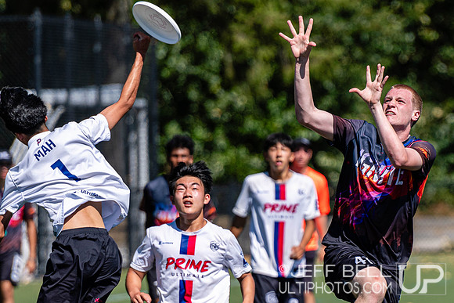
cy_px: 233
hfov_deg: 4.1
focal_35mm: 507
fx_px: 6395
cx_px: 382
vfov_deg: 2.7
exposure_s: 1/2000
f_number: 3.2
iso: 100
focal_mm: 200
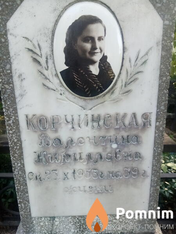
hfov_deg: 53.1
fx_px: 176
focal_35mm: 26
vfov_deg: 67.3
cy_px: 117
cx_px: 88
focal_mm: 3.62
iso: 122
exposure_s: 1/100
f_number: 1.8
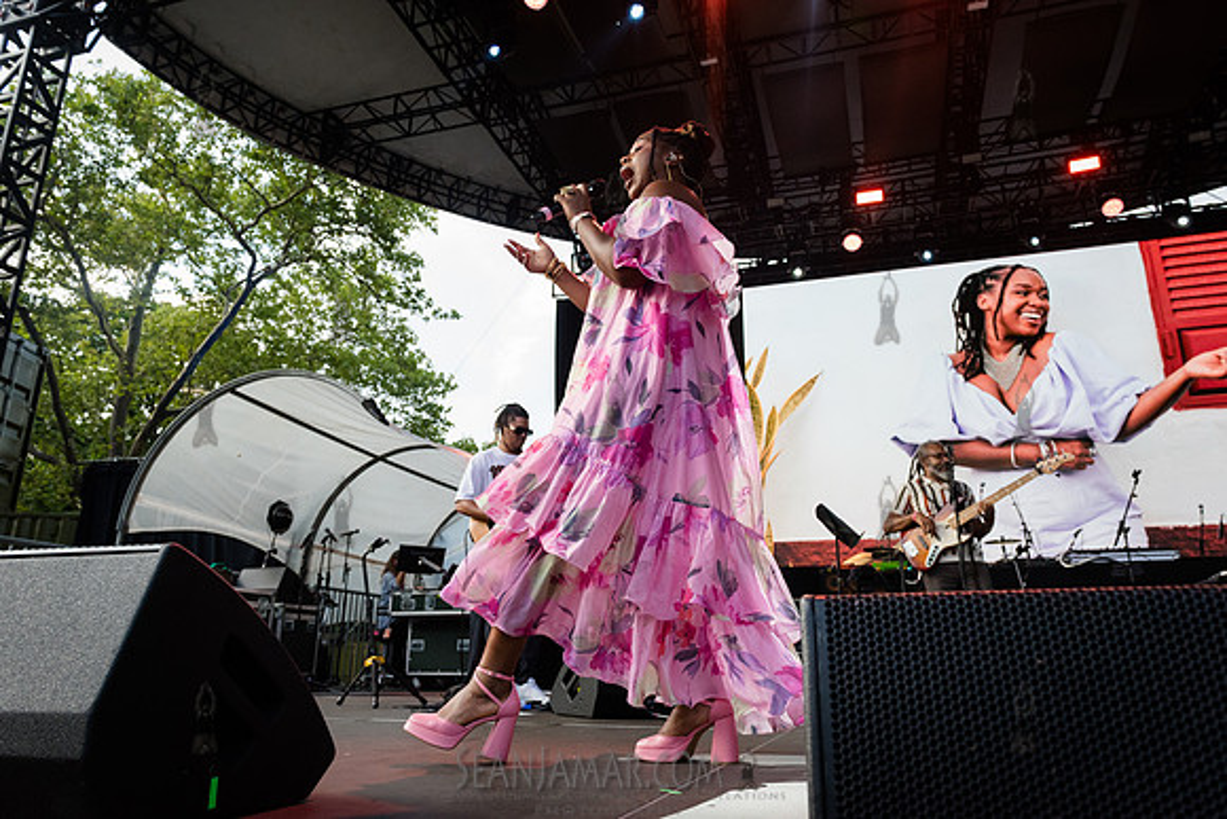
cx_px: 614
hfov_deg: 71.9
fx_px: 846
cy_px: 410
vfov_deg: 51.6
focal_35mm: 25
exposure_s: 1/800
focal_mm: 24
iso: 2000
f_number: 4.5
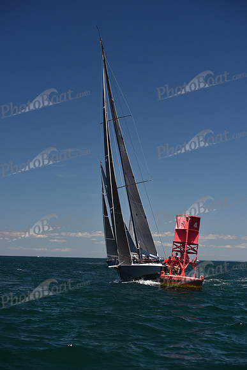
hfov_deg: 19.5
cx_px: 124
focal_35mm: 70
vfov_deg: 28.8
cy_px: 185
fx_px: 720
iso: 250
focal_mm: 70
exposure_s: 1/800
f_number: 5.6
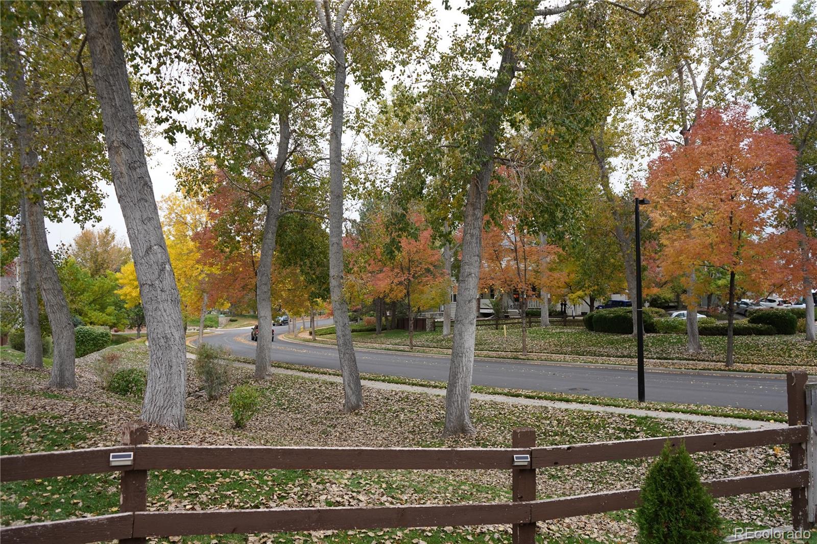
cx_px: 408
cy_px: 272
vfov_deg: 46.4
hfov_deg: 65.5
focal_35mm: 28
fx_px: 635
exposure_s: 1/160
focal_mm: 28
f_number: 4
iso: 400
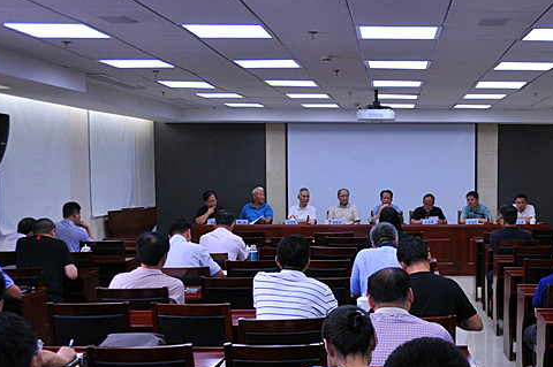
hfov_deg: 35.3
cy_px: 226
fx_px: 844
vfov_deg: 24.5
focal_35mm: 55
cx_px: 430
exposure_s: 1/40
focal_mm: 22
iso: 400
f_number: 3.8
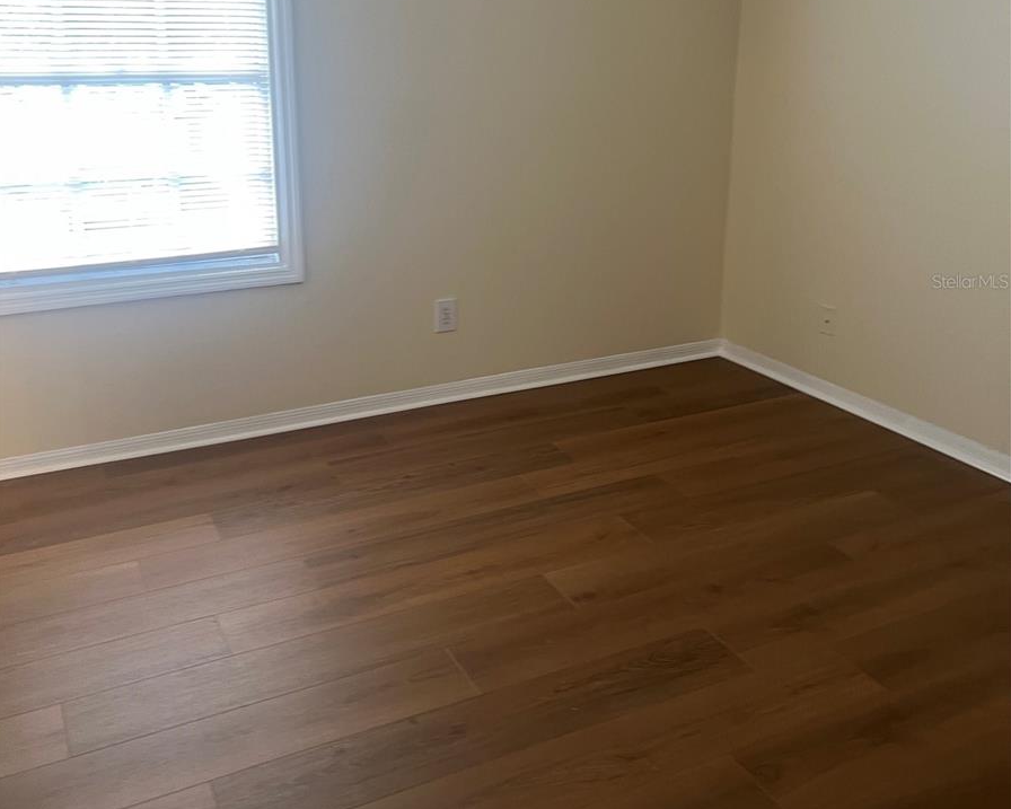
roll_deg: +0.0
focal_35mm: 34
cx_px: 504
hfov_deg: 52.8
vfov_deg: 42.9
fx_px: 1017
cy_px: 281
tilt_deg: -10.8
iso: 80
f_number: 1.5
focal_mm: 5.7
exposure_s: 1/60
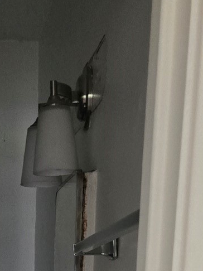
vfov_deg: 15.9
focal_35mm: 97
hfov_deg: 15.1
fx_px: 759
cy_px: 542
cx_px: 20
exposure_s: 1/60
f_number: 1.8
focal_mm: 5.4
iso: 640
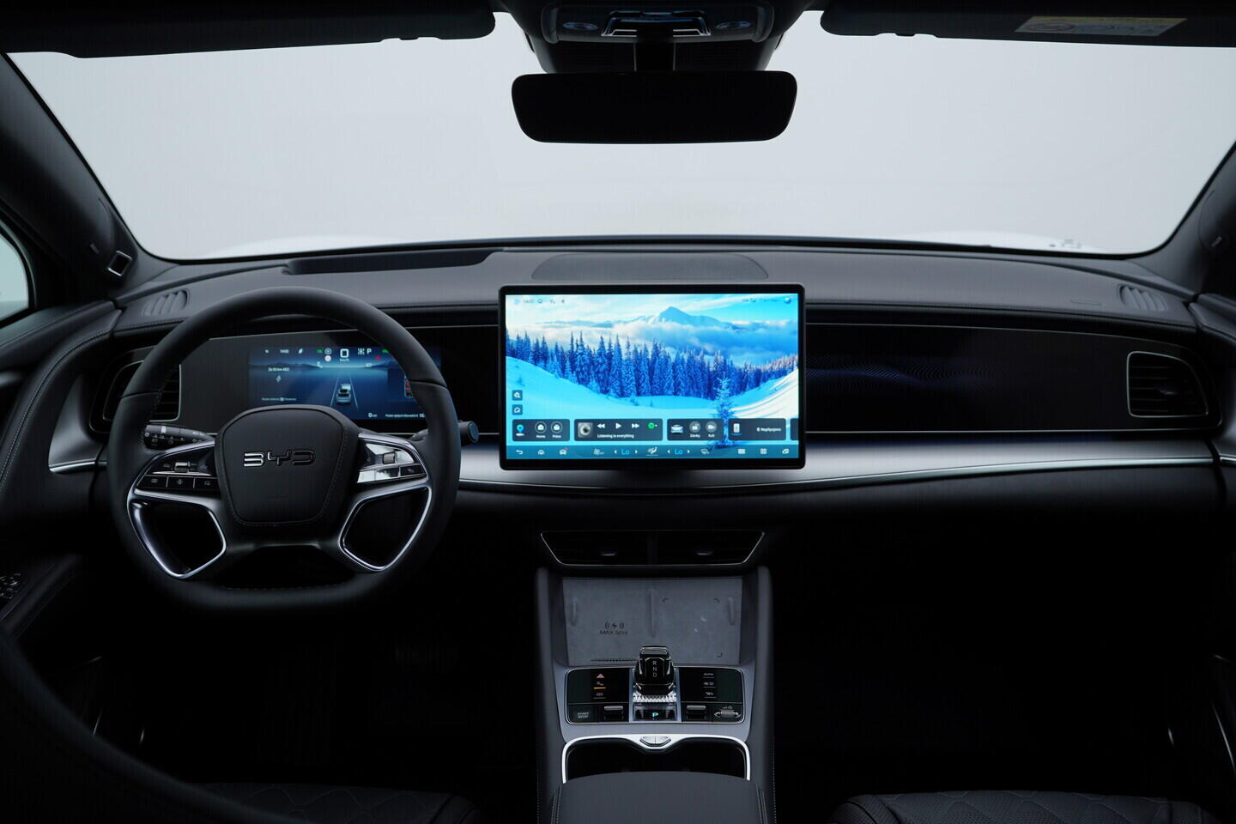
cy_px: 412
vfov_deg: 36.9
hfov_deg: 53.1
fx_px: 1236
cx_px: 618
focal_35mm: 36
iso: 125
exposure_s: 1/80
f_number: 4
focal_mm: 24
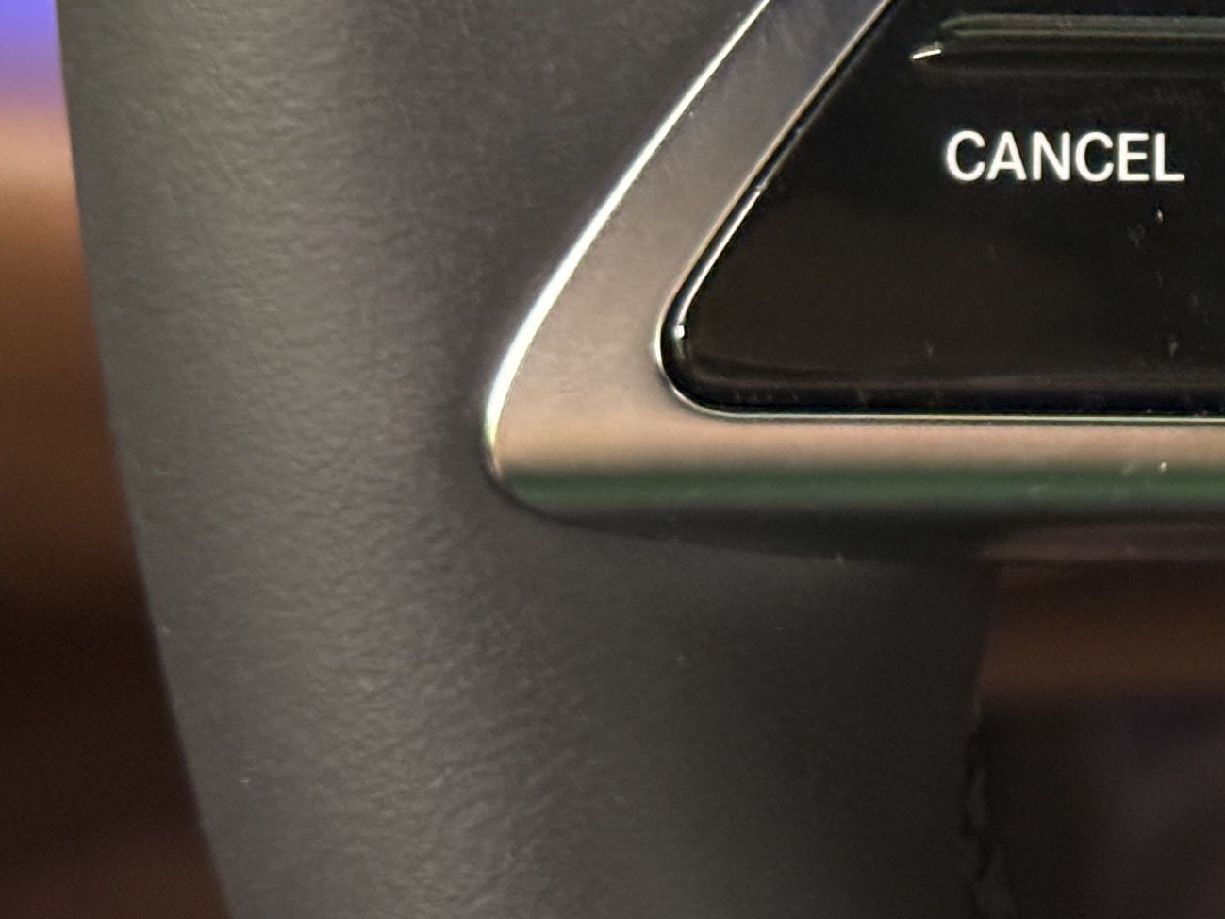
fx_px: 5272
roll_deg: +0.8
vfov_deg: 9.9
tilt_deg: -29.8
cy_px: -84
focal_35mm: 149
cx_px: 1681
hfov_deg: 12.7
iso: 500
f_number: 1.78
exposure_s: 1/25
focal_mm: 6.76
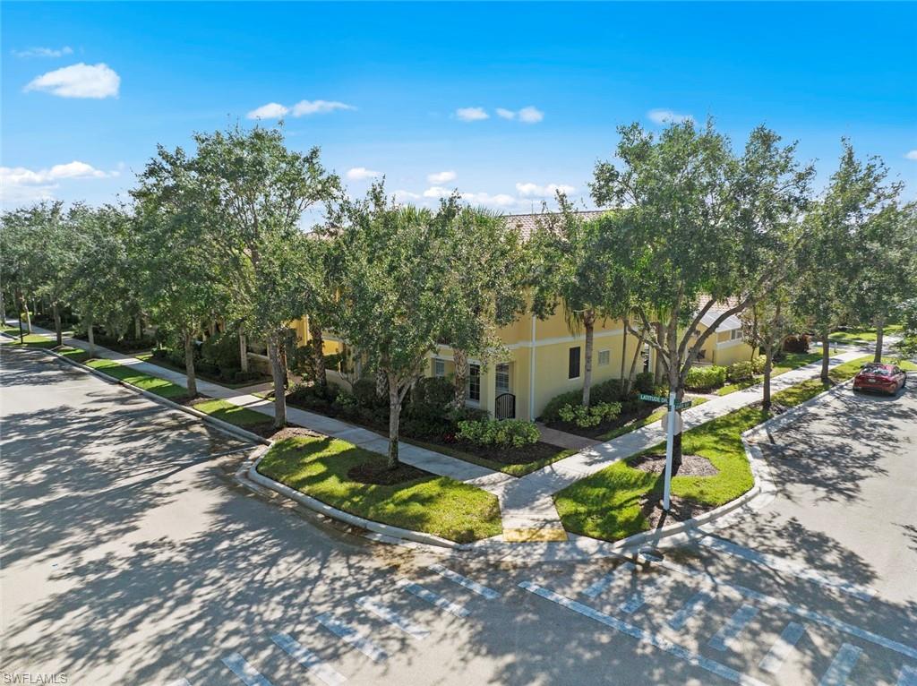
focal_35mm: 24
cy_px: 343
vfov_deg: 56.7
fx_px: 635
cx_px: 458
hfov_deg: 71.6
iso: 260
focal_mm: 12.29
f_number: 2.8
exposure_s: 1/3200
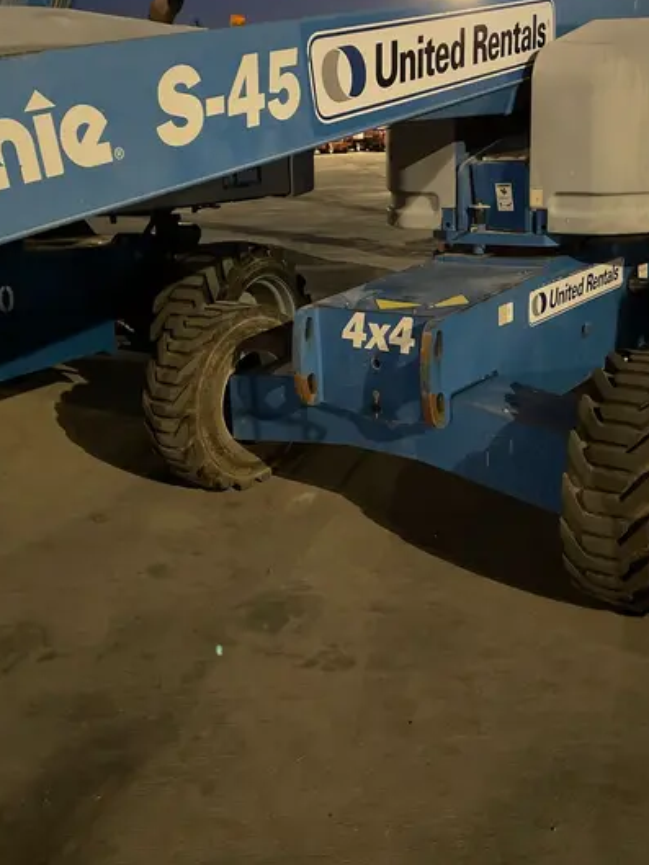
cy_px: 313
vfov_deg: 50.7
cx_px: 351
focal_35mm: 36
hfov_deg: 39.6
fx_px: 900
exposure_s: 1/24
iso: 1000
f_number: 1.6
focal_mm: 4.2
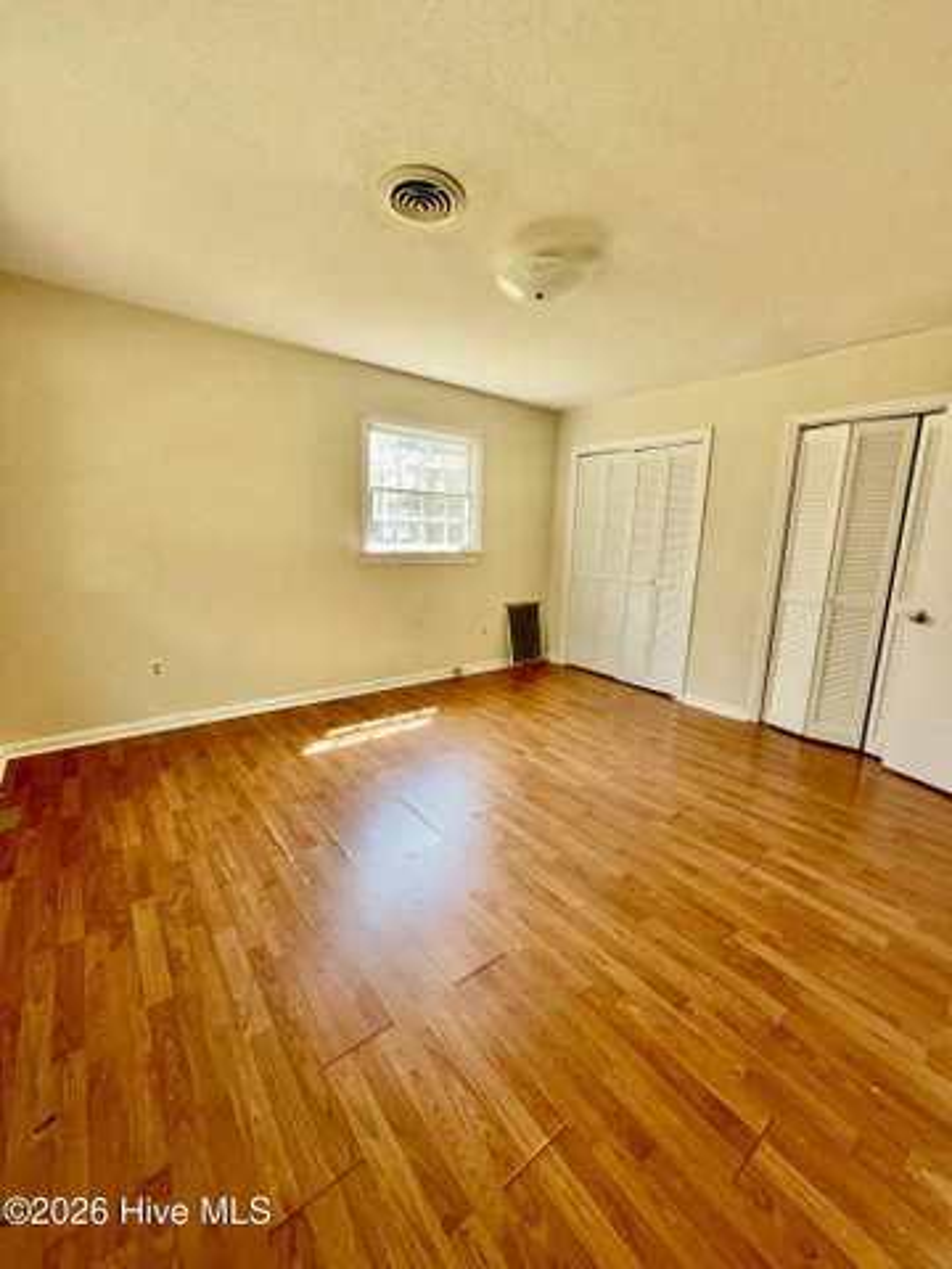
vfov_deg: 102.1
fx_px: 513
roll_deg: -1.9
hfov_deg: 85.7
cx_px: 476
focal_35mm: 14
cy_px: 634
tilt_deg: -10.5
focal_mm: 2.22
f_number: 2.2
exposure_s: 1/121
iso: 80
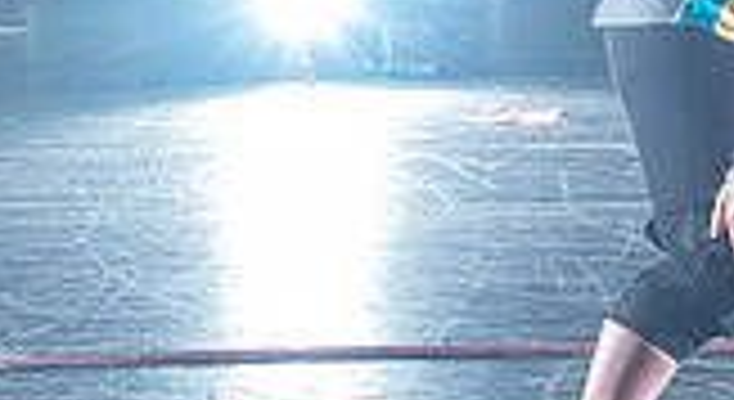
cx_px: 1189
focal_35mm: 210
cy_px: -186
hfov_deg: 9.9
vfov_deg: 5.6
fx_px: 4059
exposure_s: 1/160
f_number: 7.1
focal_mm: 48
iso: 800
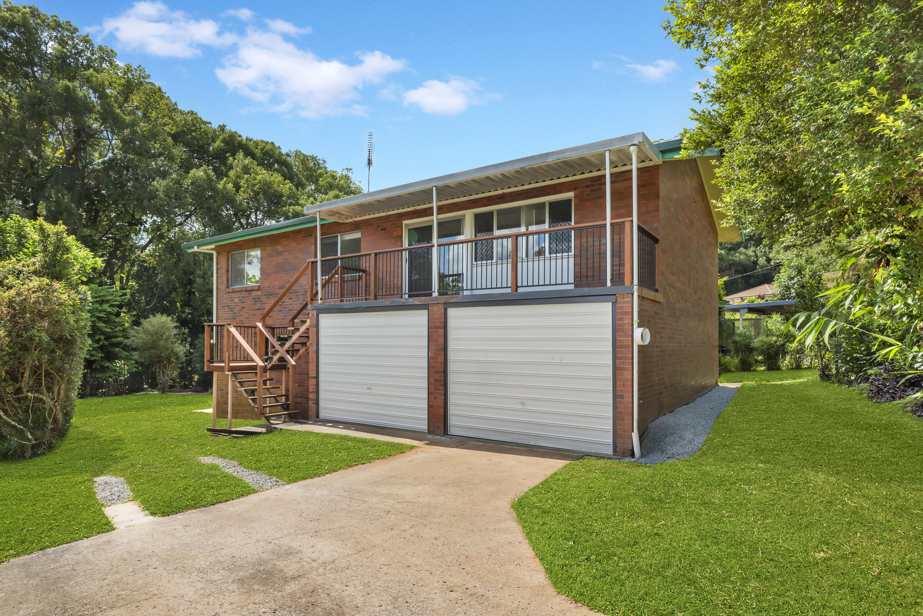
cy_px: 308
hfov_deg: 86.9
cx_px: 462
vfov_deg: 64.6
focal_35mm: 19
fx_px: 487
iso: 320
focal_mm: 19
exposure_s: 1/320
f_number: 10
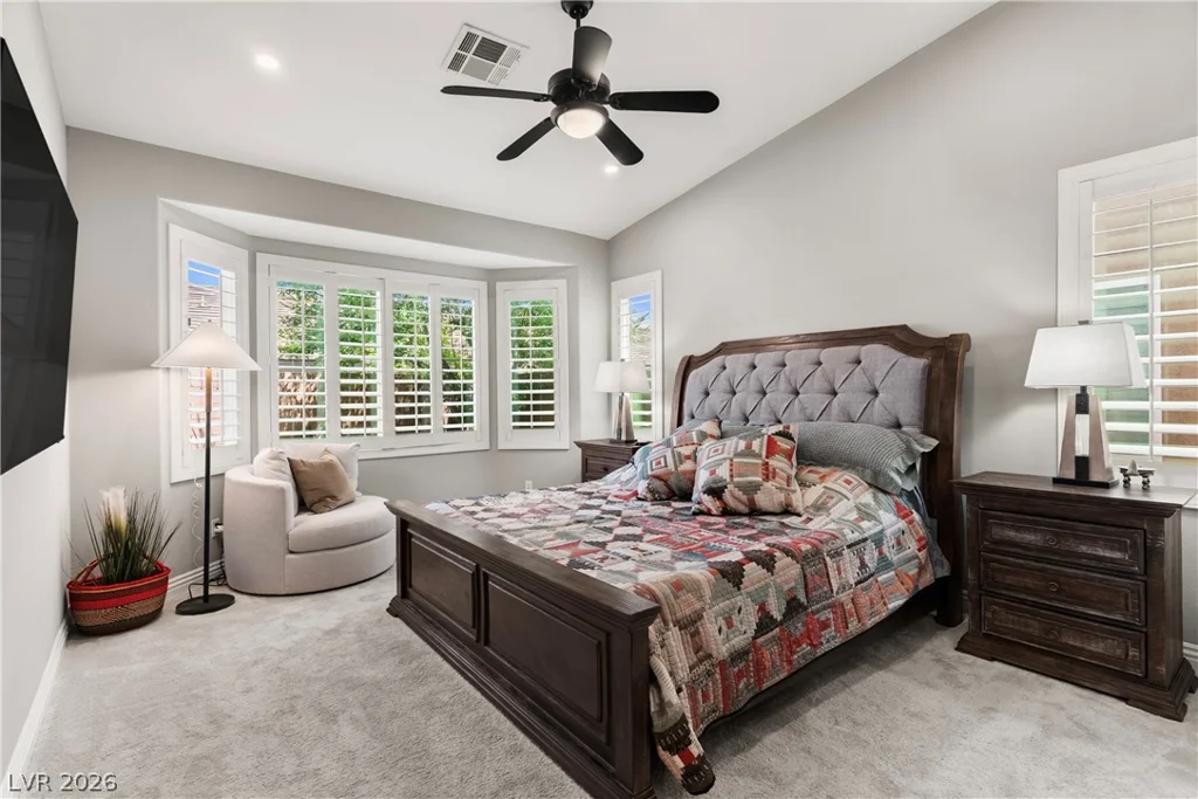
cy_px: 400
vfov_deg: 70.5
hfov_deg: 93.3
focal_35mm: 17
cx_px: 599
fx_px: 566
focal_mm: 17
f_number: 8
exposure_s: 1/10
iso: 400
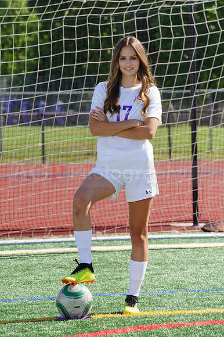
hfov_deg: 5.6
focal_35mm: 244
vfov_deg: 8.4
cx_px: 112
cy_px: 168
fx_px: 2280
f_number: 11
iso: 200
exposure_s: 1/250
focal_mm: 244
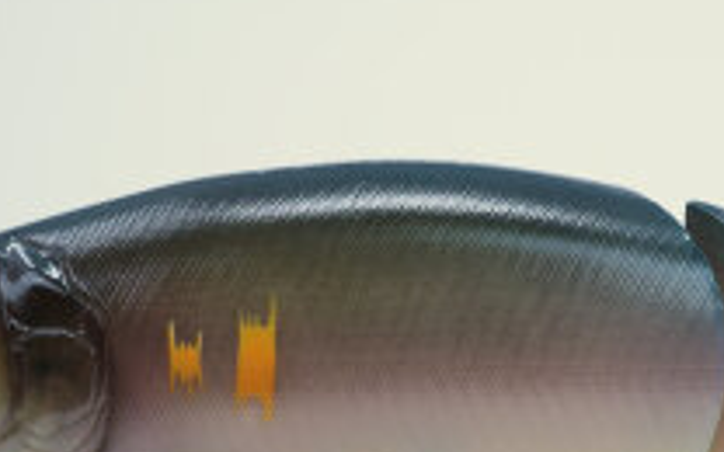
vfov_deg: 12.6
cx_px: 606
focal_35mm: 103
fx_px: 2032
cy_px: 365
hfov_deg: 19.9
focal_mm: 35
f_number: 13
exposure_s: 1/8
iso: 100
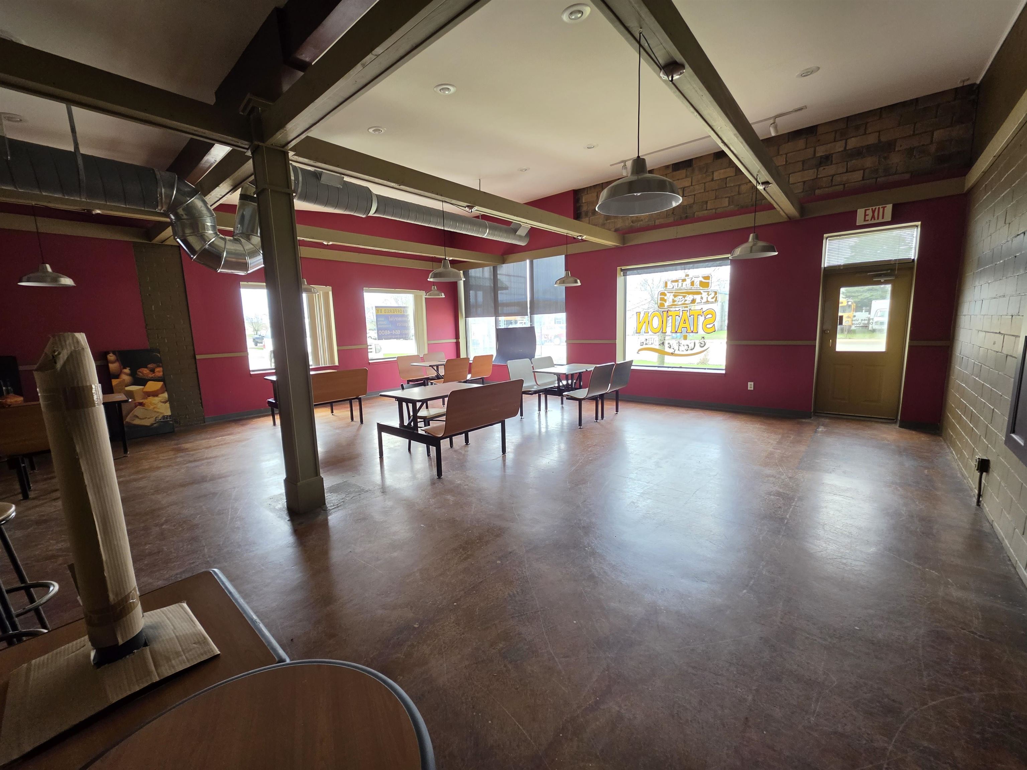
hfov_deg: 106.2
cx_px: 514
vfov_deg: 89.9
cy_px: 385
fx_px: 386
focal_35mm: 13
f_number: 1.9
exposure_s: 1/120
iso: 125
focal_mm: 2.2
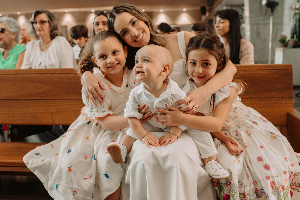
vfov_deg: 35.3
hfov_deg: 50.9
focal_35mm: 38
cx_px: 143
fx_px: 315
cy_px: 95
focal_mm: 35
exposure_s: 1/180
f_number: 4.8
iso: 560
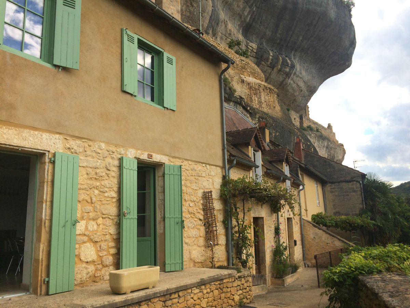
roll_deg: +2.5
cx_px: 205
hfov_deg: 61.7
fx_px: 343
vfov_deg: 48.2
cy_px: 154
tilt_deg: +6.1
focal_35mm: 29
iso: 32
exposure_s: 1/1282
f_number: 2.2
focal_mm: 4.15
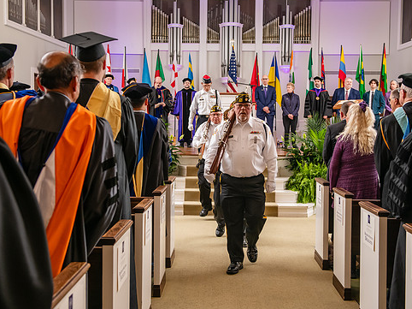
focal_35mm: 44
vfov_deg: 32.8
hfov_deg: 43.0
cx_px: 216
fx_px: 523
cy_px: 147
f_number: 4
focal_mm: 38
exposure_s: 1/200
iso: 1600
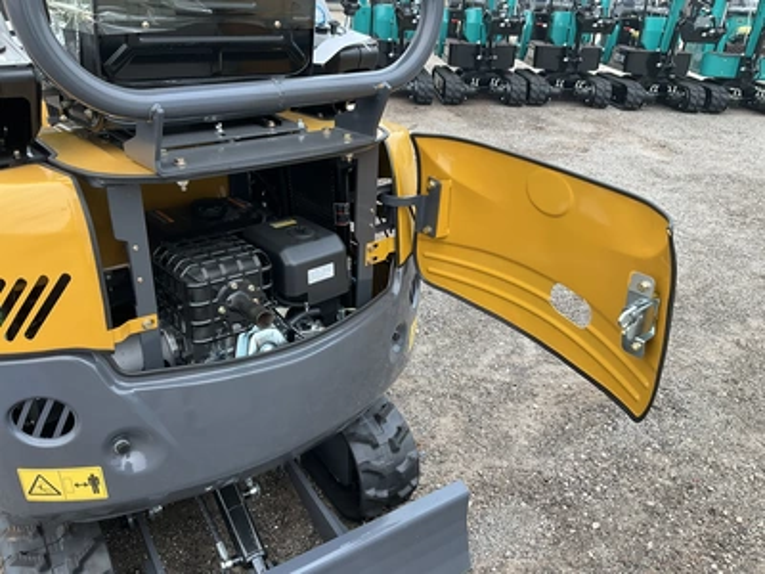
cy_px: 287
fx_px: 641
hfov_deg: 61.7
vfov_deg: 48.2
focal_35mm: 29
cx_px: 382
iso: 40
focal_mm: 3
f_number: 1.8
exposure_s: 1/122
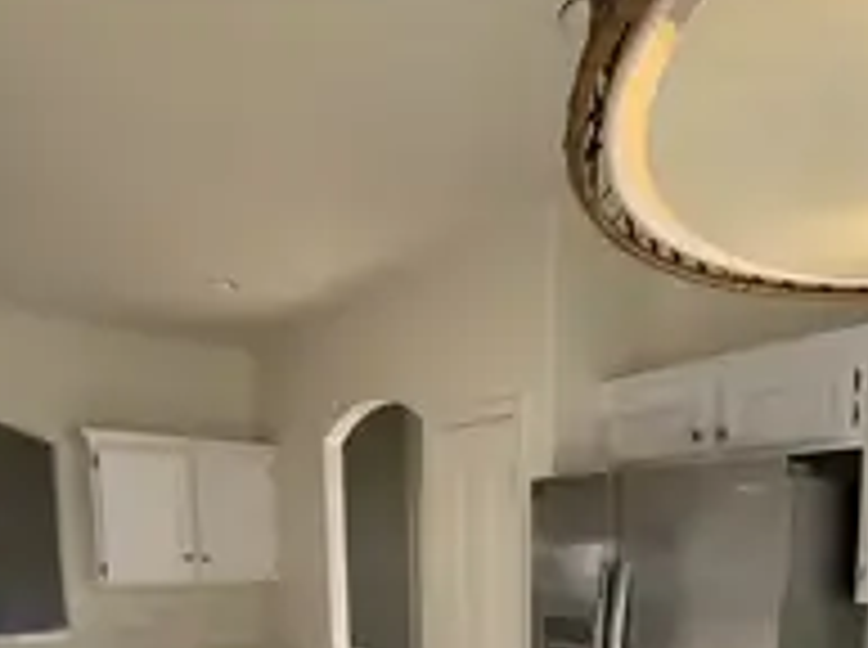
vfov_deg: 44.0
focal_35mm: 27
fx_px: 676
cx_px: 495
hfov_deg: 65.1
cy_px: 644
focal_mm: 2.2
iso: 64
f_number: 2.2
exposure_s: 1/312
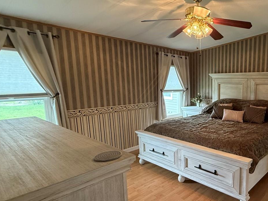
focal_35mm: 24
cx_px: 212
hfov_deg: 65.5
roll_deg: -1.0
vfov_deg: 56.7
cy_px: 112
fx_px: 186
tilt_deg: -8.6
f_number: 2.2
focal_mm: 2.22
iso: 500
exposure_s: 1/120
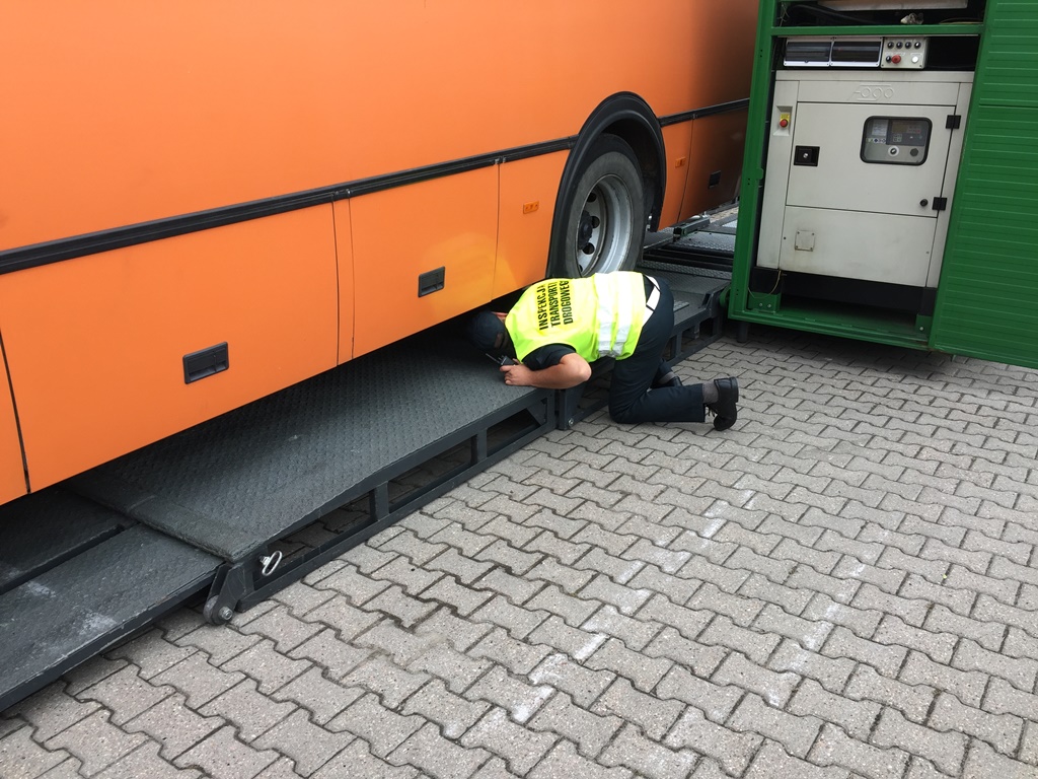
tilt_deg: -20.1
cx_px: 519
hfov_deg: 61.7
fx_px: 870
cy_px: 390
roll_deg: -1.3
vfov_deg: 48.2
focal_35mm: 29
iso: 32
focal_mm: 4.15
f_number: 2.2
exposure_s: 1/130
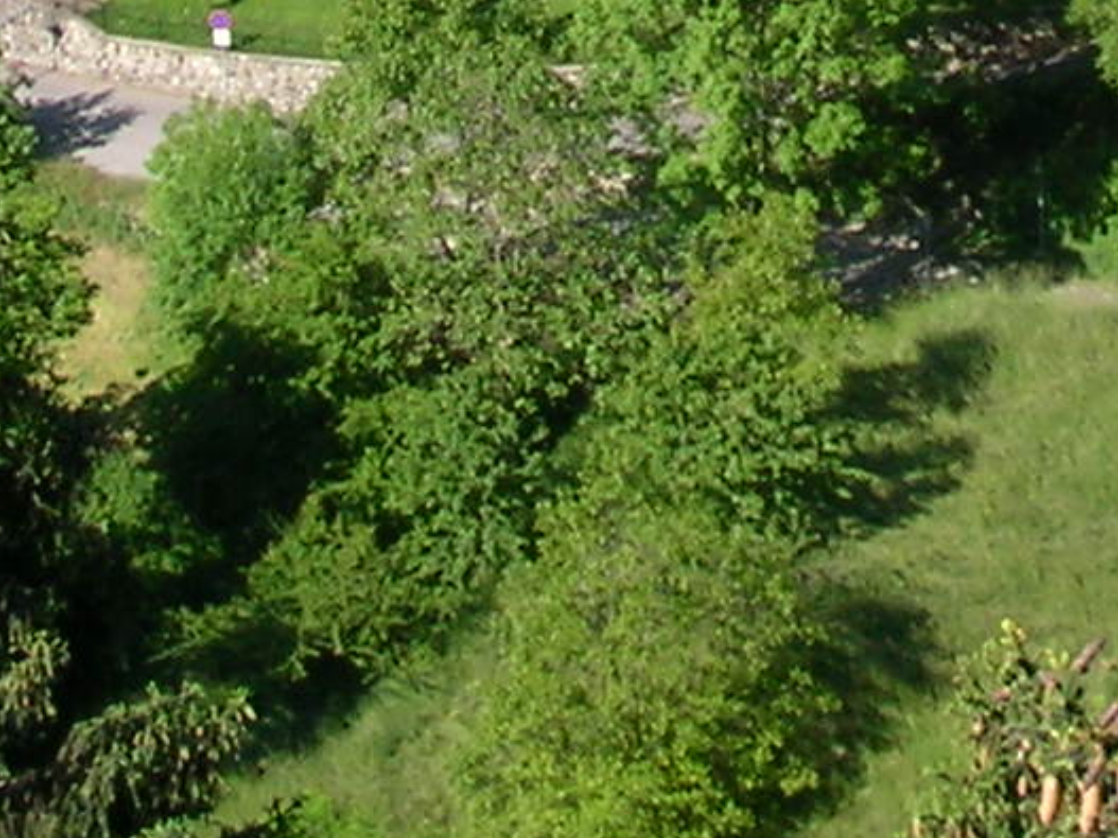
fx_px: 6038
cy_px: -1222
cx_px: 713
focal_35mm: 187
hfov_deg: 10.6
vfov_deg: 7.4
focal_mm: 5.8
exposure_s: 1/72
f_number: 8.5
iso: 50
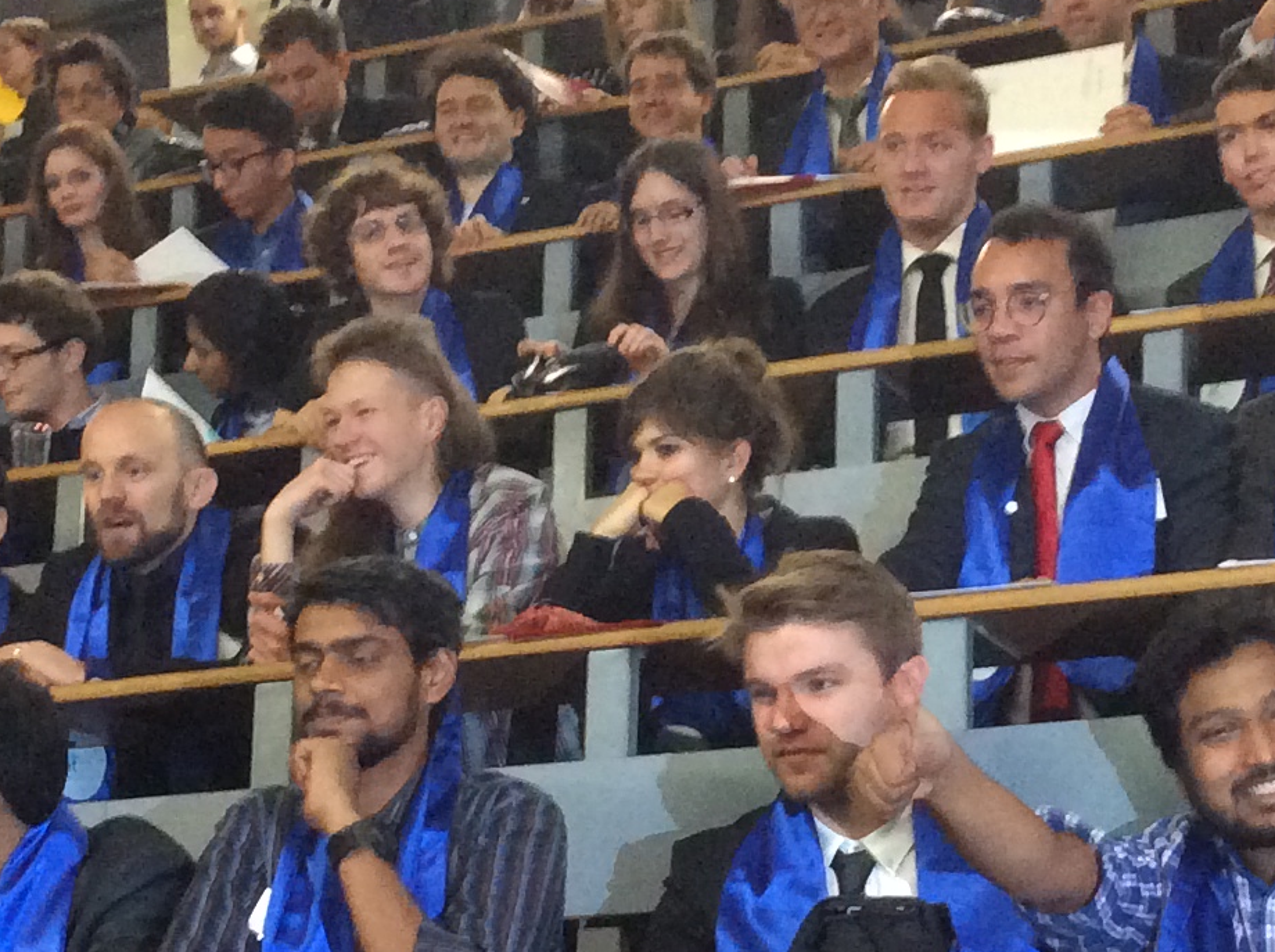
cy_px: 811
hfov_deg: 21.1
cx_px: 707
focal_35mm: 93
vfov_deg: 15.7
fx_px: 3420
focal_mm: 3.3
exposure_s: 1/24
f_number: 2.4
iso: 320
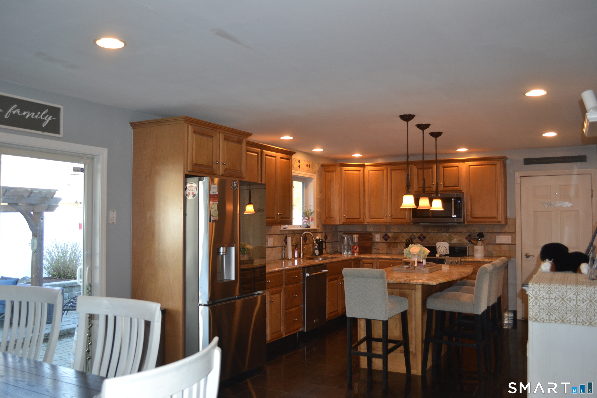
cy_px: 199
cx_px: 298
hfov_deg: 61.9
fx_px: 497
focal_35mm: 30
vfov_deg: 43.6
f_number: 4
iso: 400
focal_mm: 20
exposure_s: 1/60
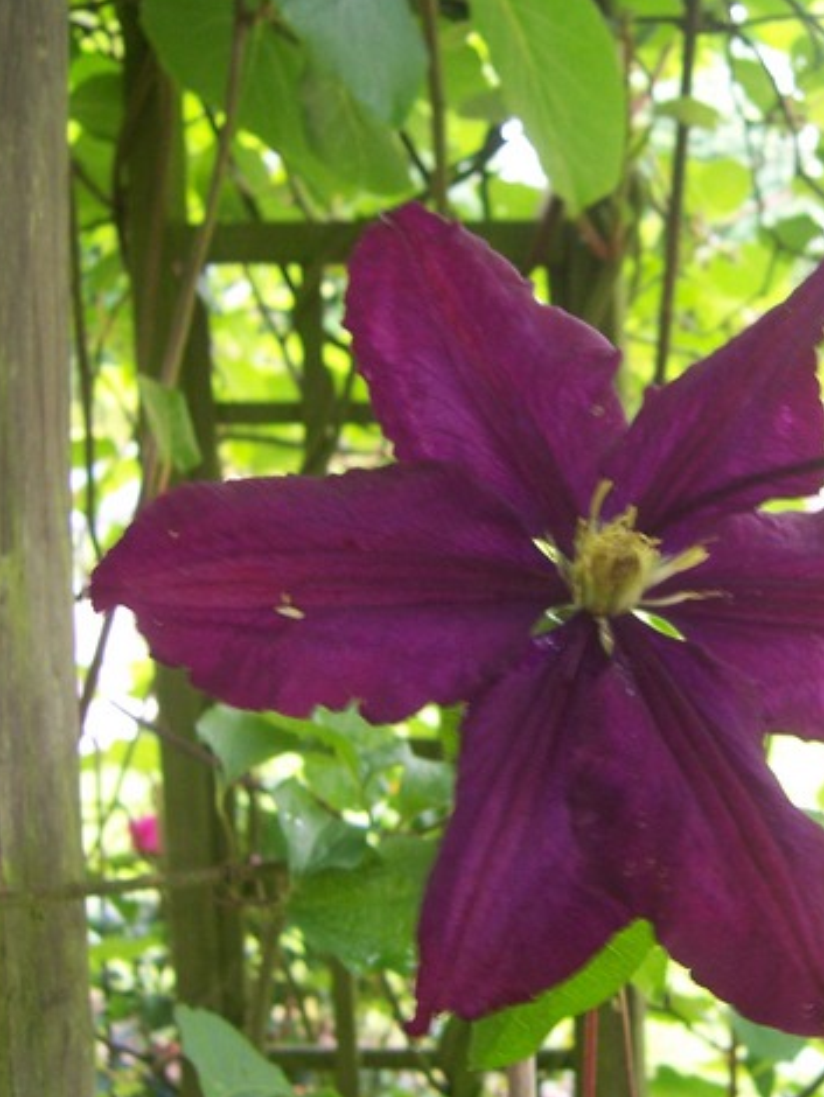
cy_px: 548
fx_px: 1554
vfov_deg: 38.9
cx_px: 605
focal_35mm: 49
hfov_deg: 29.3
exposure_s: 1/10
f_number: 3
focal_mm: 6
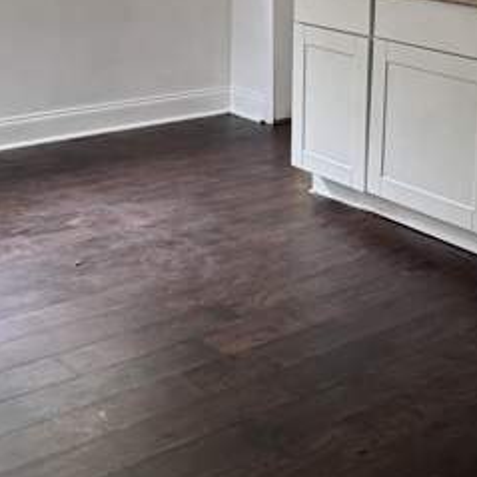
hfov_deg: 24.0
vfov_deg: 23.7
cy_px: 46
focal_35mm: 71
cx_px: 379
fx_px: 1107
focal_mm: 6.76
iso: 400
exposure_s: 1/60
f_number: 1.78
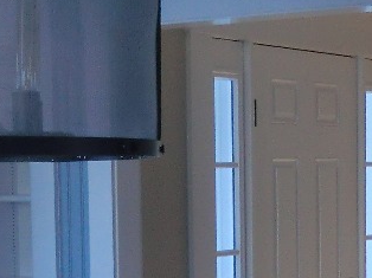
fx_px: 1332
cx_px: 148
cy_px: 292
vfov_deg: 11.8
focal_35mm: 124
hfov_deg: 15.9
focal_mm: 4.9
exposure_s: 1/60
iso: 100
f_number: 3.2
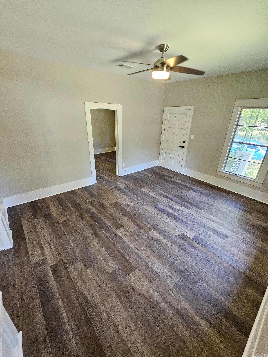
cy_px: 178
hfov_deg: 89.9
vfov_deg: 106.2
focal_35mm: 13
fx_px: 134
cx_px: 134
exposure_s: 1/77
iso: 500
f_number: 2.2
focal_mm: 2.2
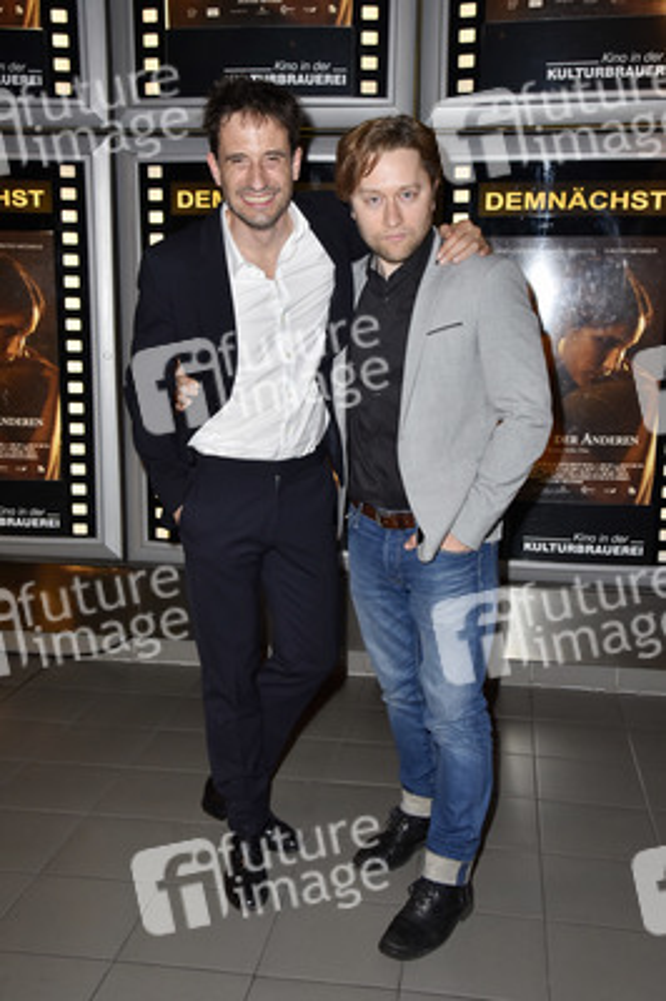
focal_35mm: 38
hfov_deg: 35.0
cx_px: 333
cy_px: 500
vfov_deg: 50.7
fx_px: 1056
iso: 1250
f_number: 6.3
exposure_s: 1/160
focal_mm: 38
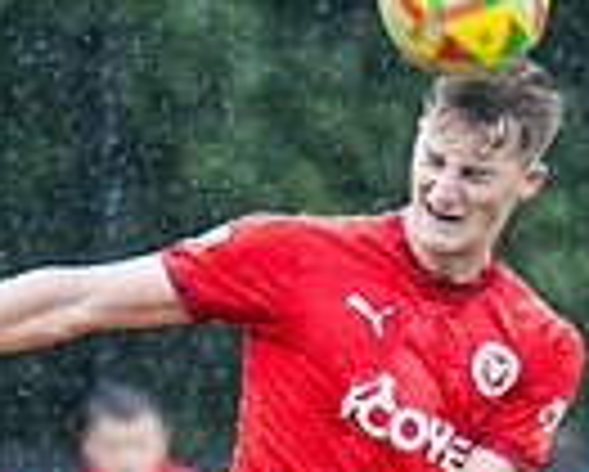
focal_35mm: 2140
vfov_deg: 0.7
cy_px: 776
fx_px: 37333
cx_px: -67
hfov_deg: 0.9
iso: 800
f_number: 4
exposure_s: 1/1000
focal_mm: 280
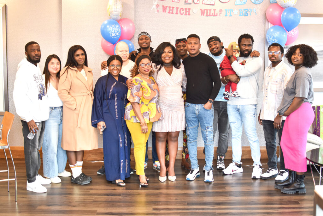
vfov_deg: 25.8
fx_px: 471
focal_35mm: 52
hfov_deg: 37.8
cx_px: 162
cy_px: 108
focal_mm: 35
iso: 400
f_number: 2
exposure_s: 1/200
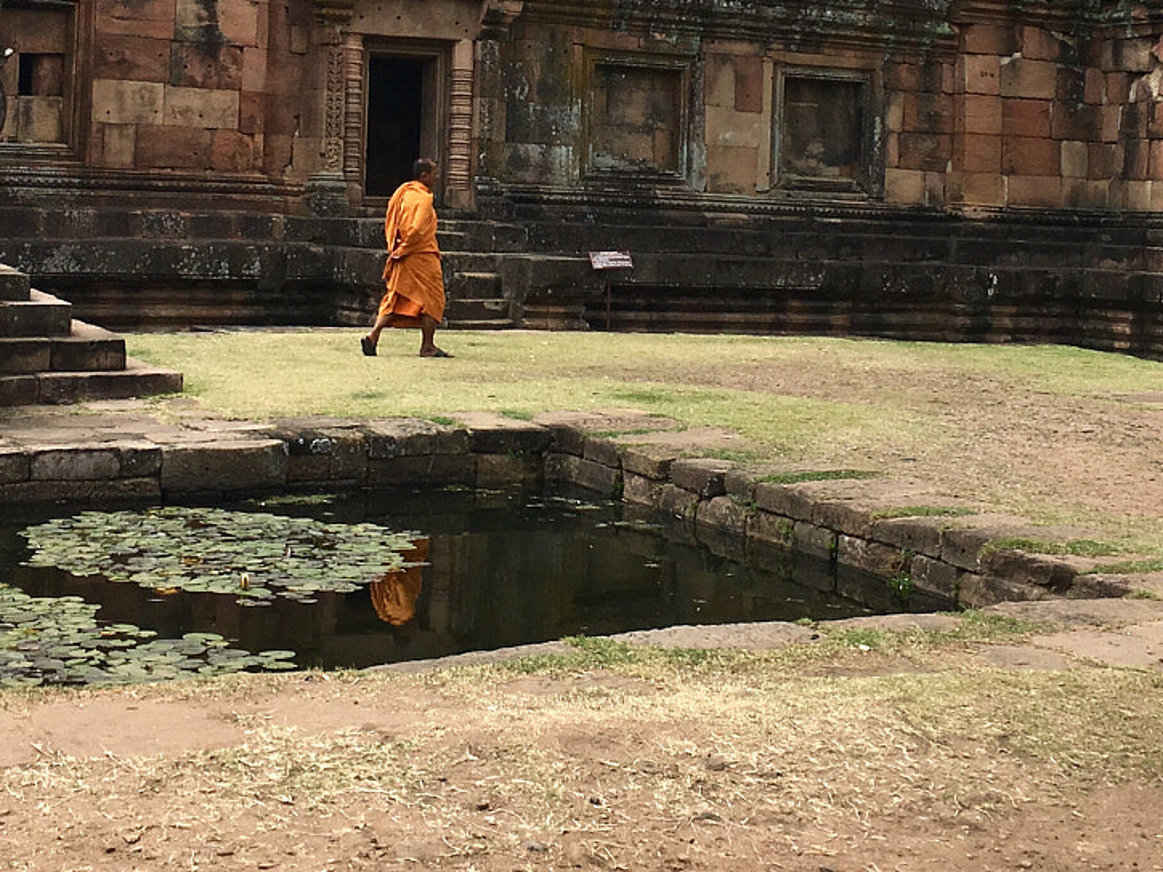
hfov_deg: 30.3
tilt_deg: +1.2
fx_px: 2151
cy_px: 115
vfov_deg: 22.5
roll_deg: -2.0
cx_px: 611
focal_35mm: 64
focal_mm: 4.15
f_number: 2.2
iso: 25
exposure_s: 1/2079
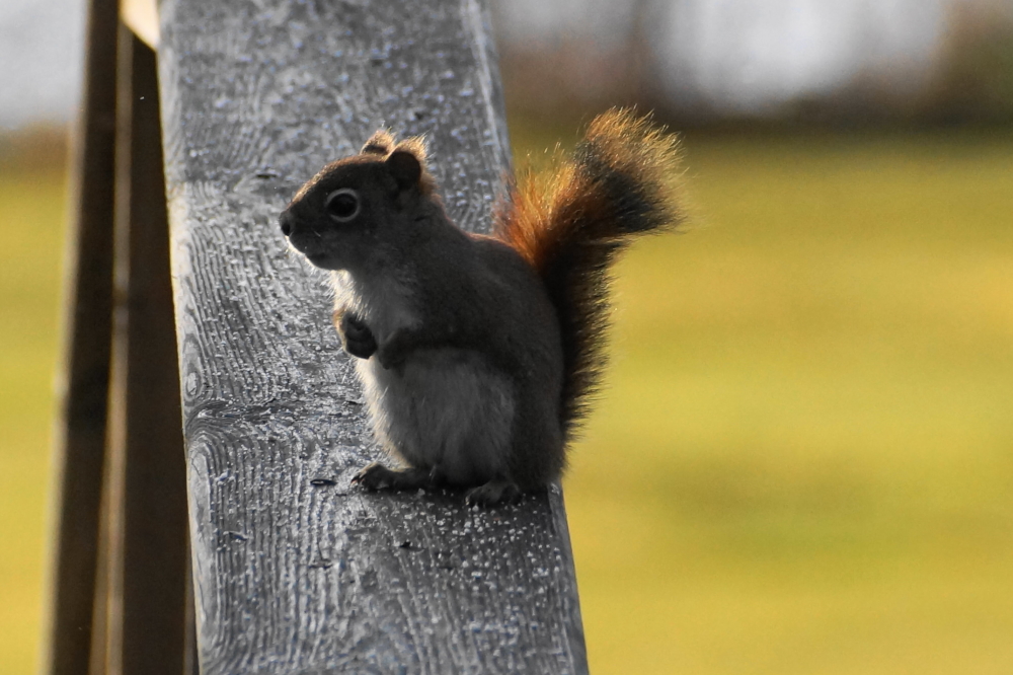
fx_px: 10548
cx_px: 506
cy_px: 338
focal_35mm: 375
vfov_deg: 3.7
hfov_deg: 5.5
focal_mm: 250
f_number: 6.3
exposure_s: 1/400
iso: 500
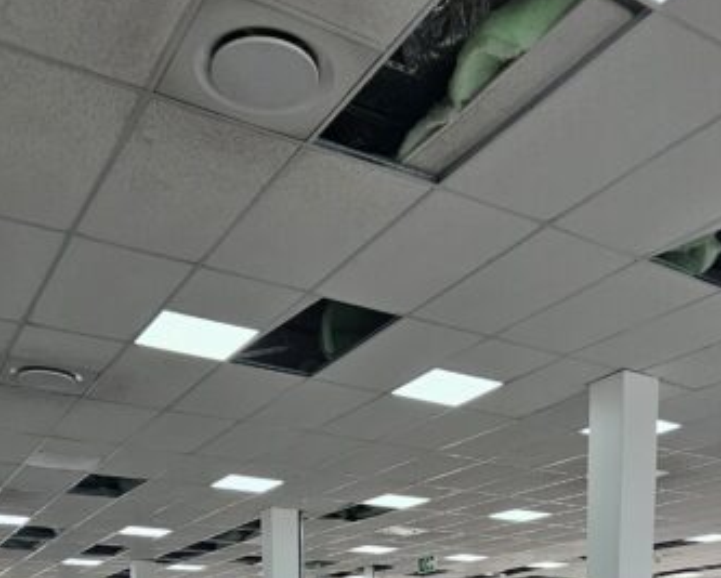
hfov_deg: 46.7
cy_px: 781
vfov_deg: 29.4
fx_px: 833
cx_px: 409
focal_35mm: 39
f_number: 2.2
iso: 80
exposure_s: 1/208
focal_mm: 2.2
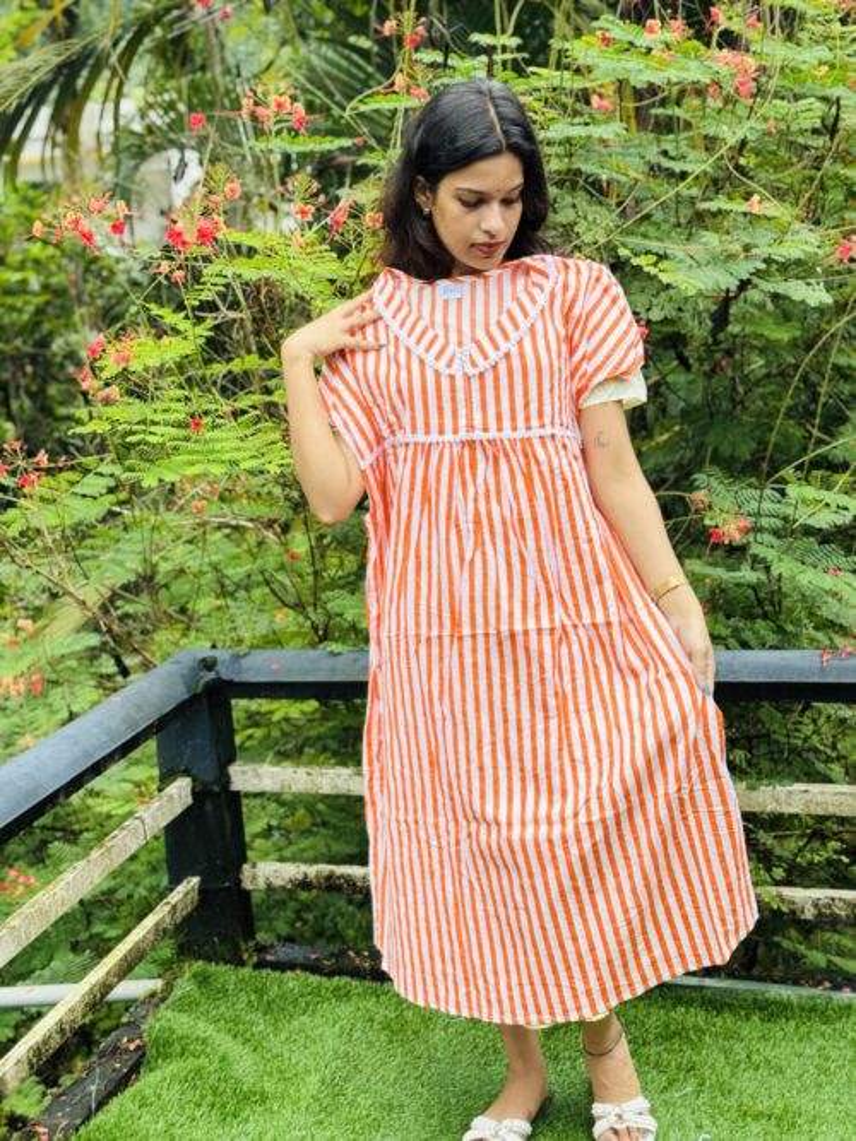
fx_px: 1583
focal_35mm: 48
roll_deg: +4.6
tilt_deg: -12.4
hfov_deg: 30.3
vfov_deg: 39.7
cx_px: 428
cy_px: 570
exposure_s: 1/756
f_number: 1.78
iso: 64
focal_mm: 6.76
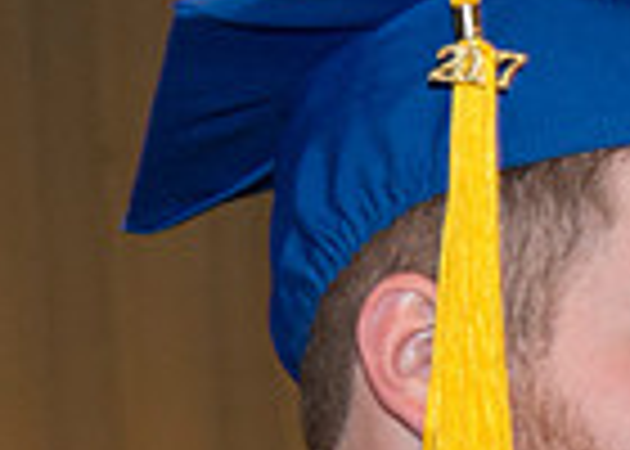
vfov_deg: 3.5
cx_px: 738
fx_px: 7300
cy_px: 753
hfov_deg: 4.9
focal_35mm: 408
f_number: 5
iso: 2000
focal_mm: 82
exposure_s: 1/80
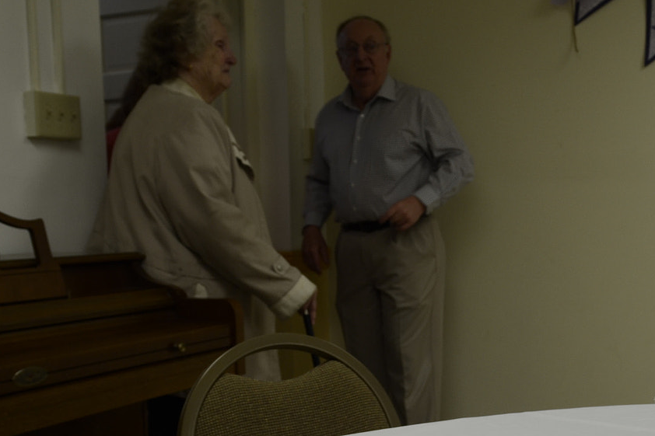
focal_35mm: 57
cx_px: 427
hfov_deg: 34.8
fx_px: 1037
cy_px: 308
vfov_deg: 23.6
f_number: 6.3
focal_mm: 20
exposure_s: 1/20
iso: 100
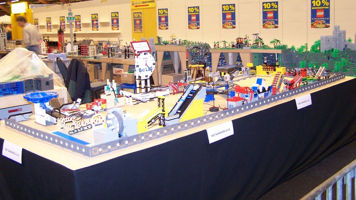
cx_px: 176
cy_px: 73
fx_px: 397
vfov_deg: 28.2
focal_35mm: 42
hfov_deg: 48.3
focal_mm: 6.3
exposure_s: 1/6
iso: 140
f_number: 2.8
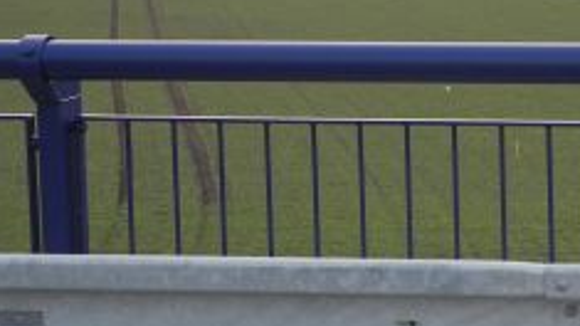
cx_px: 740
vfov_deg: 7.4
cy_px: 106
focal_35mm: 163
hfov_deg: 12.8
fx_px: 2506
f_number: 3.5
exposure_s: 1/130
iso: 100
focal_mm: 11.8
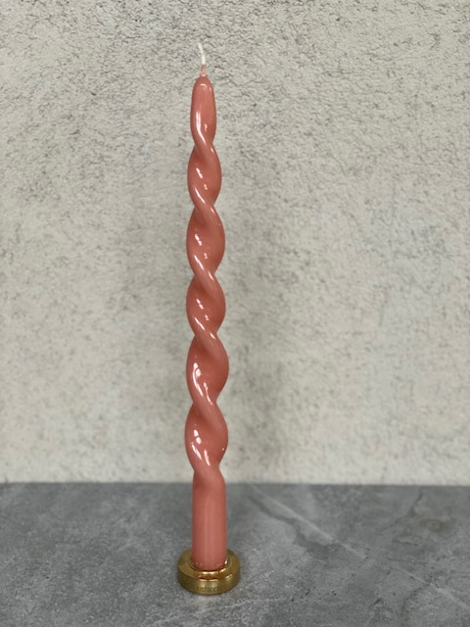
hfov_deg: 28.0
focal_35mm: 52
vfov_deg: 36.8
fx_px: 941
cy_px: 314
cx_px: 235
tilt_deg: -18.1
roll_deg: -0.5
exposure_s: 1/118
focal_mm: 6
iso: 250
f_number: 2
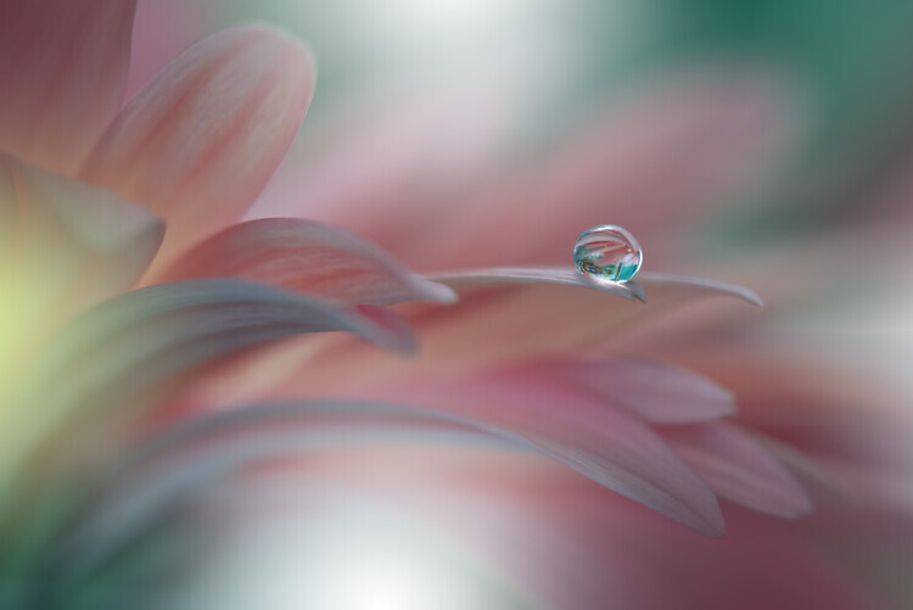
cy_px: 305
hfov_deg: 19.4
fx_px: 2664
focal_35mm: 105
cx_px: 456
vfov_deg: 13.1
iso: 100
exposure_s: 1/5
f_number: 8
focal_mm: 105
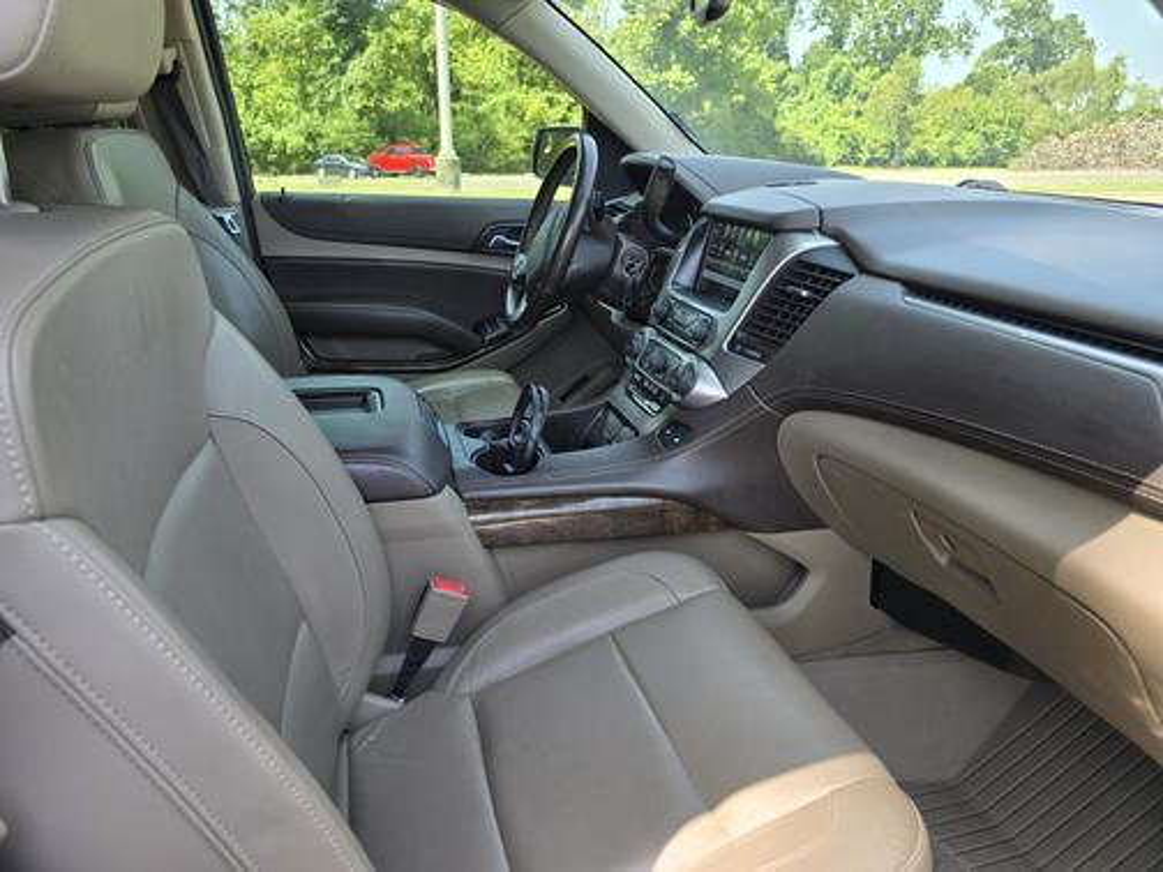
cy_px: 436
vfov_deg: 58.9
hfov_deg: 73.9
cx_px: 582
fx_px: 773
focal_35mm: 23
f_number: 1.7
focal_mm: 6.3
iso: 25
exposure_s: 1/180
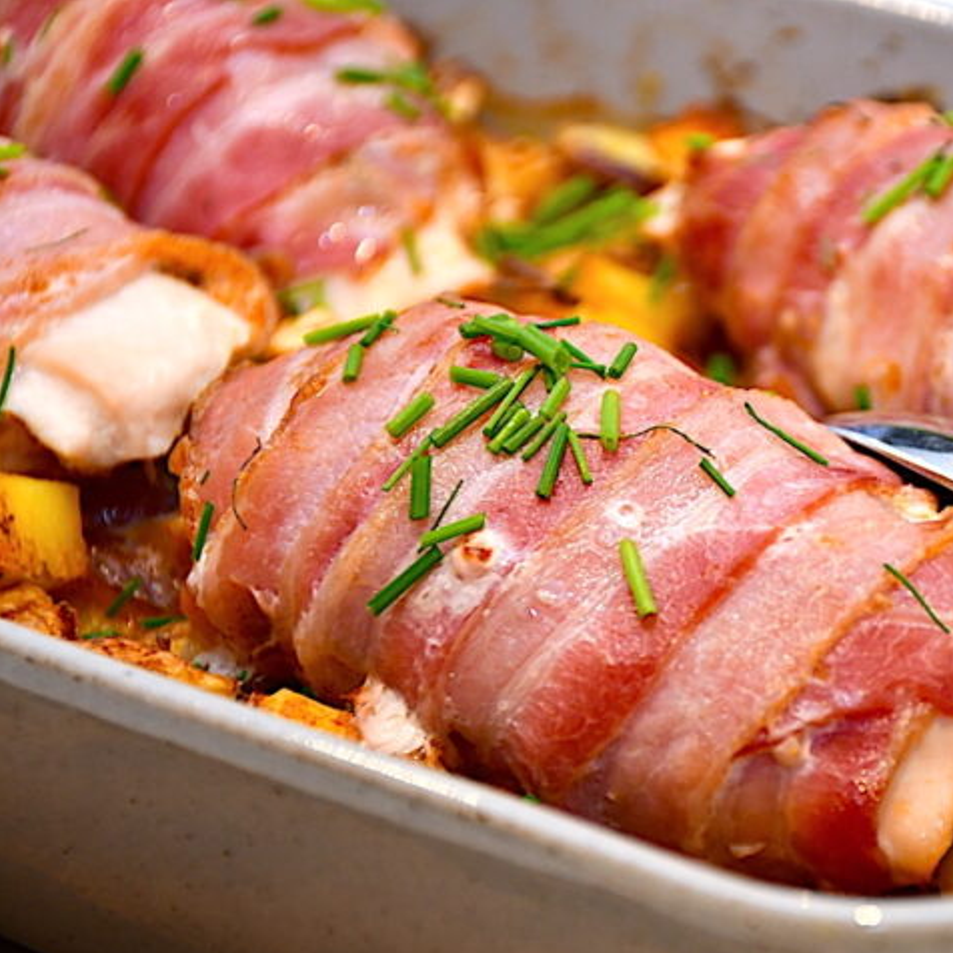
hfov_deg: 12.9
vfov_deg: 12.9
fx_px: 4205
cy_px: 479
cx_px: 717
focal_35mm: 135
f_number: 5
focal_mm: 70
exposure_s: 1/60
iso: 1000
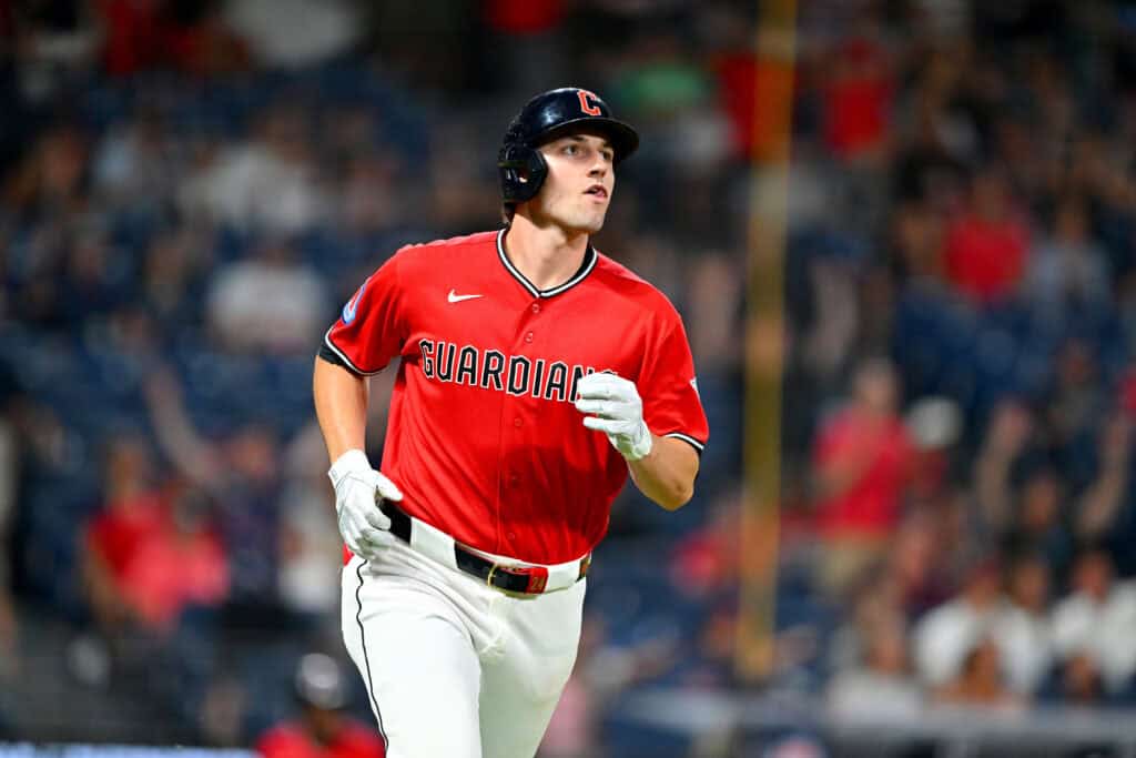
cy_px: 379
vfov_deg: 3.4
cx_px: 568
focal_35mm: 400
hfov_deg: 5.2
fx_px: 12623
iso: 2500
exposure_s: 1/1600
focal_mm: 400
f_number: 2.8
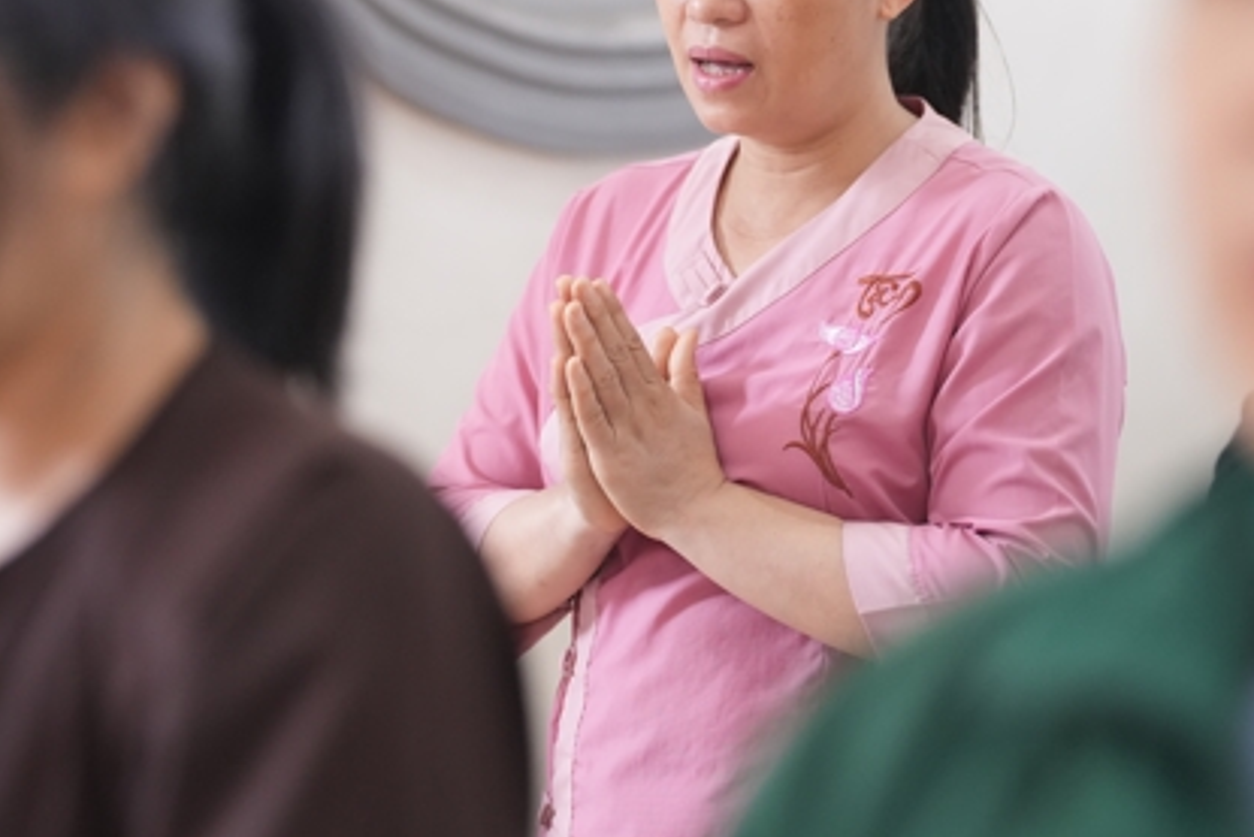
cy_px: 267
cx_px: 629
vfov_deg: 9.5
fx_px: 5017
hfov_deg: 14.2
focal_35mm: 144
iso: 4000
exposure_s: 1/200
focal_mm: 92
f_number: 2.8
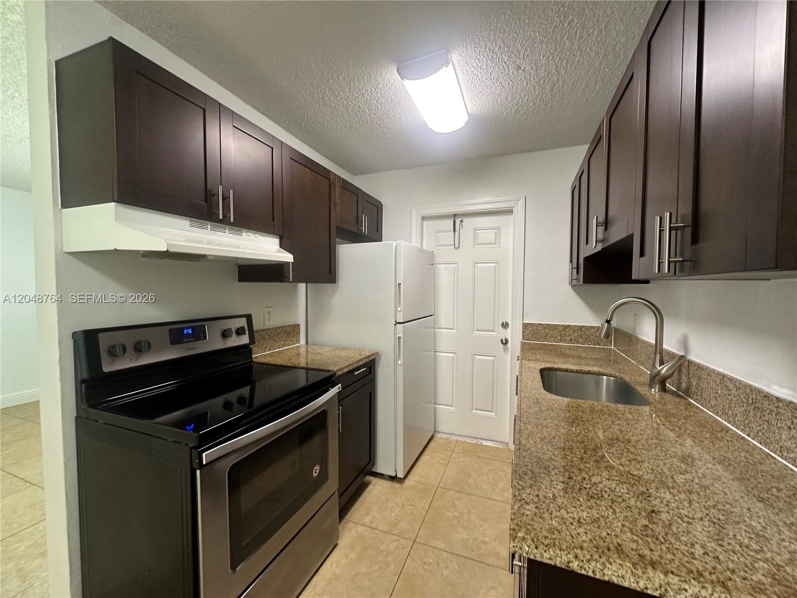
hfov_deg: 102.1
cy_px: 299
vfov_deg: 85.7
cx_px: 398
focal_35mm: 14
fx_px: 322
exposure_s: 1/60
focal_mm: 2.22
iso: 200
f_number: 2.2
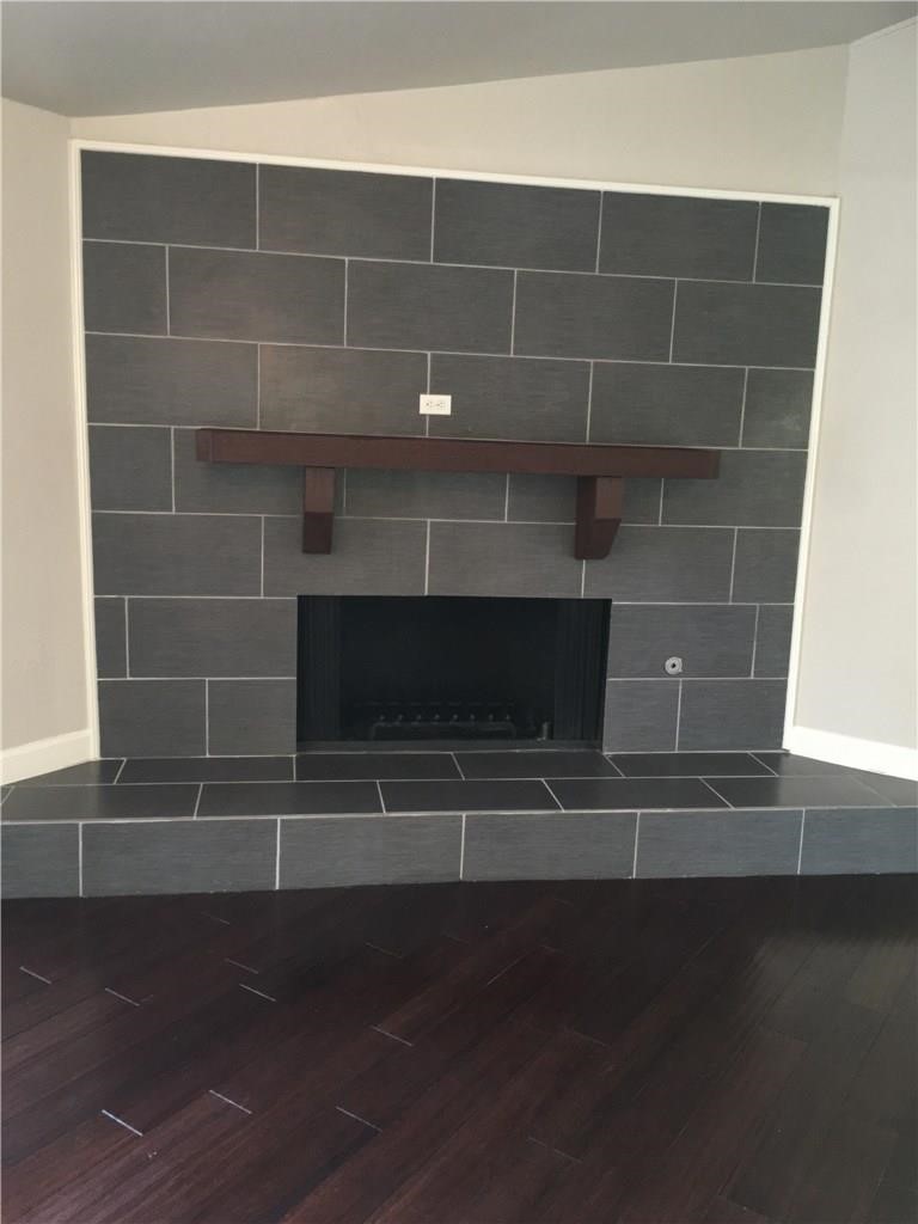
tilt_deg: -8.7
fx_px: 1025
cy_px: 612
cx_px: 459
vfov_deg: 61.7
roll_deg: -1.6
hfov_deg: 48.2
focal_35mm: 29
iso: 80
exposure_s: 1/16
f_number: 2.2
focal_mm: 4.15
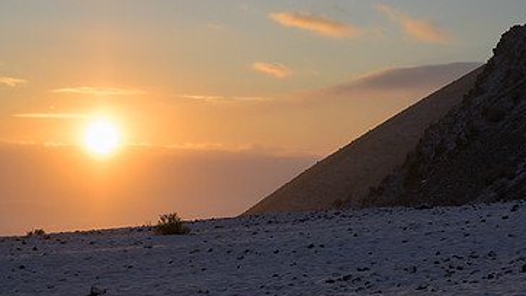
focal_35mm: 104
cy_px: 132
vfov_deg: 11.7
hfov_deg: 20.5
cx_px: 304
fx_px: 1451
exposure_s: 1/1600
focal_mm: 62
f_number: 7.1
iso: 320
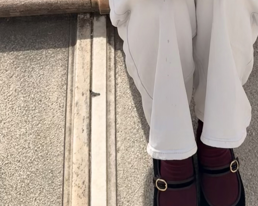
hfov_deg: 30.2
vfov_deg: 21.8
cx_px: 173
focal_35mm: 62
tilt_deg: -42.0
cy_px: -71
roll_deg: -2.1
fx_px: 473
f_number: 1.78
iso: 80
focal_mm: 6.76
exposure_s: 1/4975
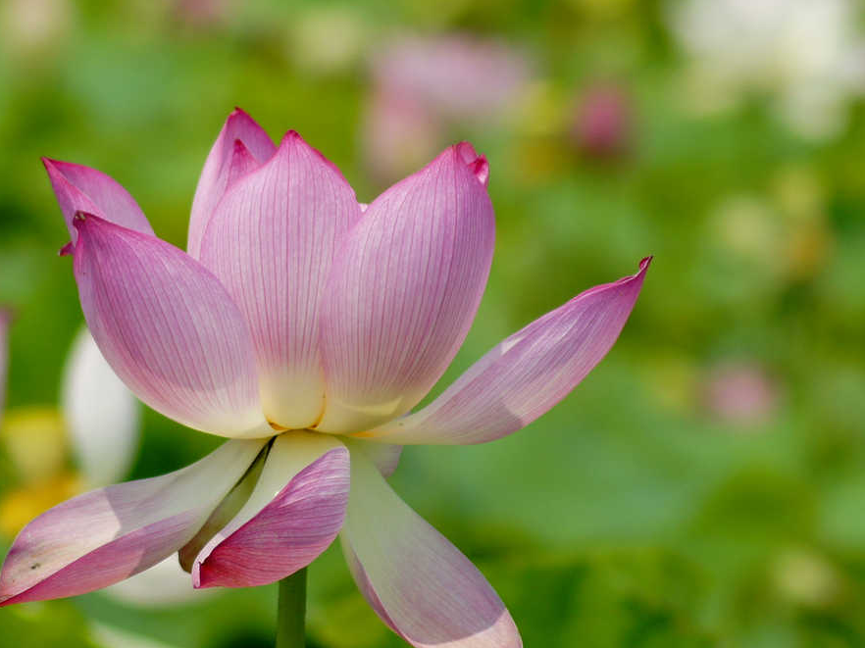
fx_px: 14689
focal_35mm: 588
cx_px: 378
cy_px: 324
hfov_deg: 3.4
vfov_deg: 2.5
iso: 200
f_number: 5.6
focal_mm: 180
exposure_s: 1/1250
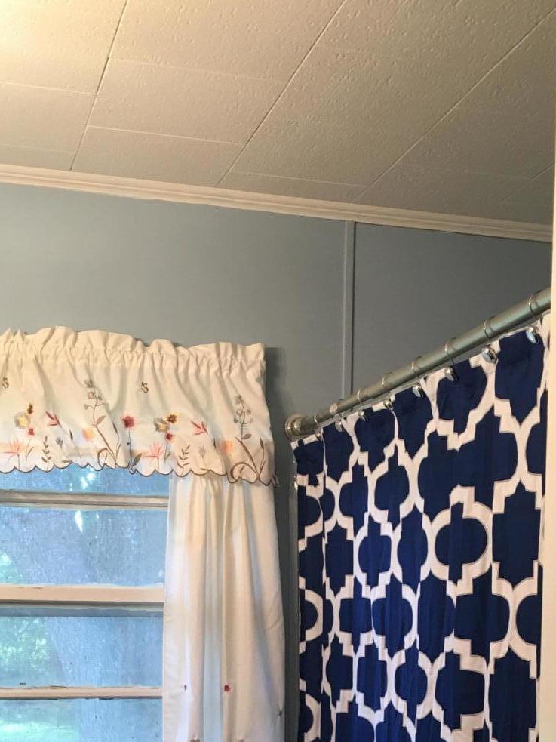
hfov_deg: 24.8
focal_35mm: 59
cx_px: 315
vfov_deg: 30.4
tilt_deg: -3.6
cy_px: 743
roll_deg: -1.5
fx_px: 1264
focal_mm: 4.15
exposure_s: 1/15
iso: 32
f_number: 2.2
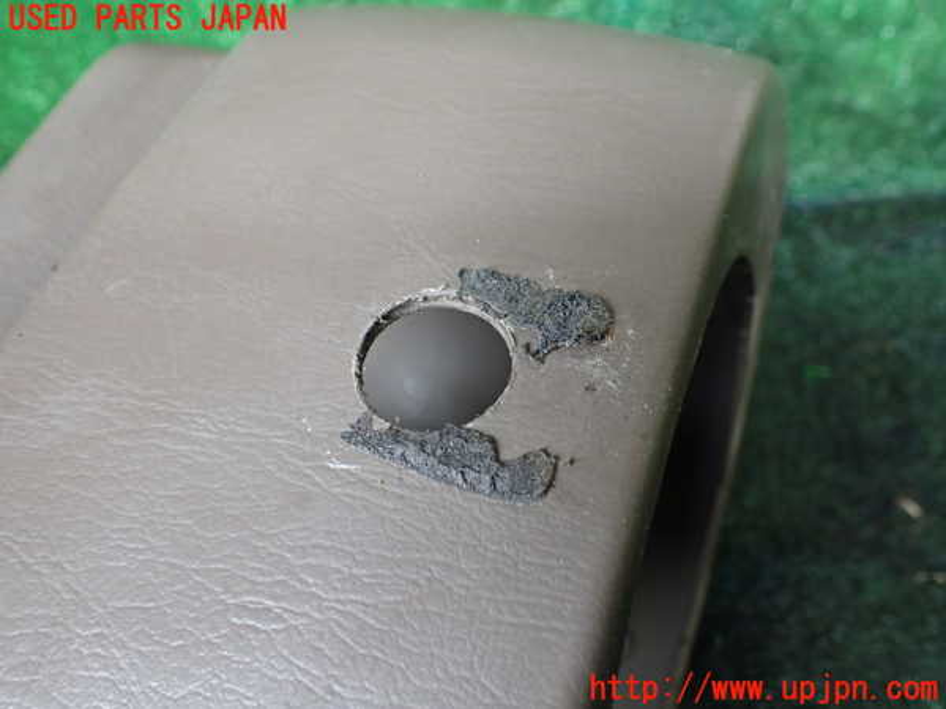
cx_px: 473
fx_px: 820
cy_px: 354
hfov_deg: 60.0
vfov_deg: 46.8
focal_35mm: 30
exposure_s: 1/125
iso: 500
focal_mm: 5.4
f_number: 2.3
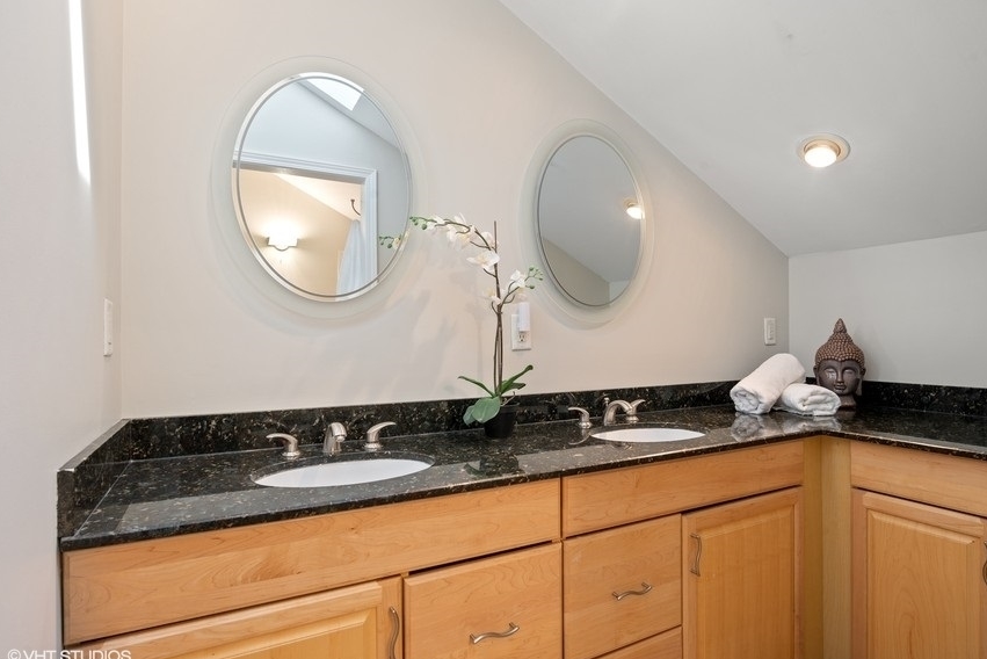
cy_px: 328
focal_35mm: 19
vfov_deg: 64.6
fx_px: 521
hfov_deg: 86.8
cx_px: 513
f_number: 8
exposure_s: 1/5
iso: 200
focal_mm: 18
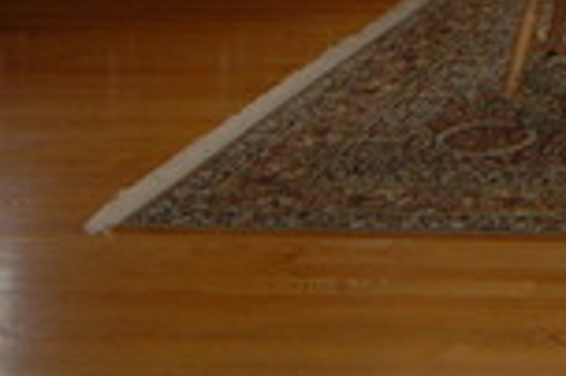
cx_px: 894
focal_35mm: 82
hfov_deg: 20.5
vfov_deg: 14.5
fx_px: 1289
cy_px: -313
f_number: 7.1
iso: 400
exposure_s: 1/200
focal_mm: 13
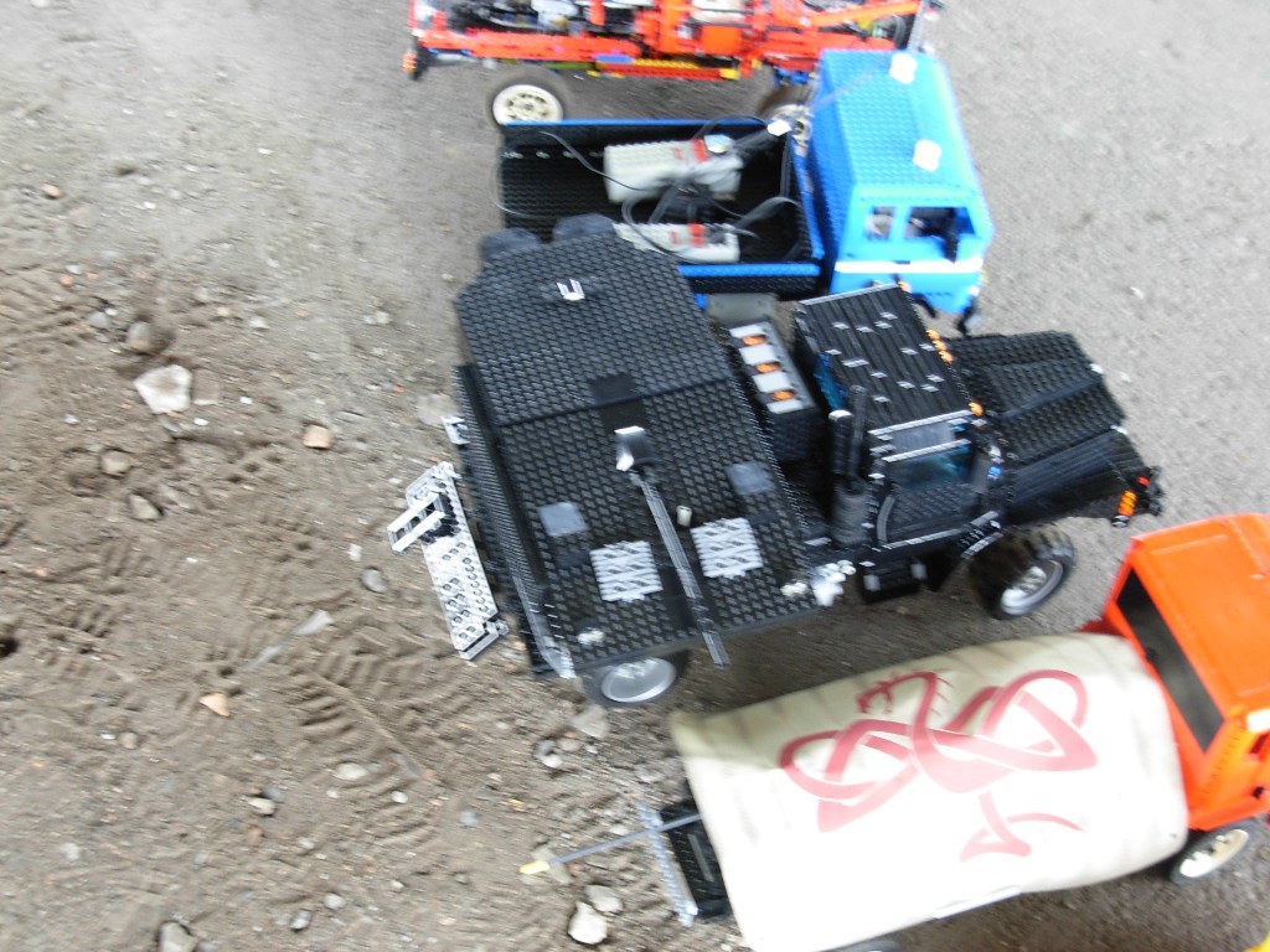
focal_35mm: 58
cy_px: 476
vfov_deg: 25.2
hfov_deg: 33.2
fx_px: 2128
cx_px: 635
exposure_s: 1/5.6
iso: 125
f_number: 3.3
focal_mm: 9.5
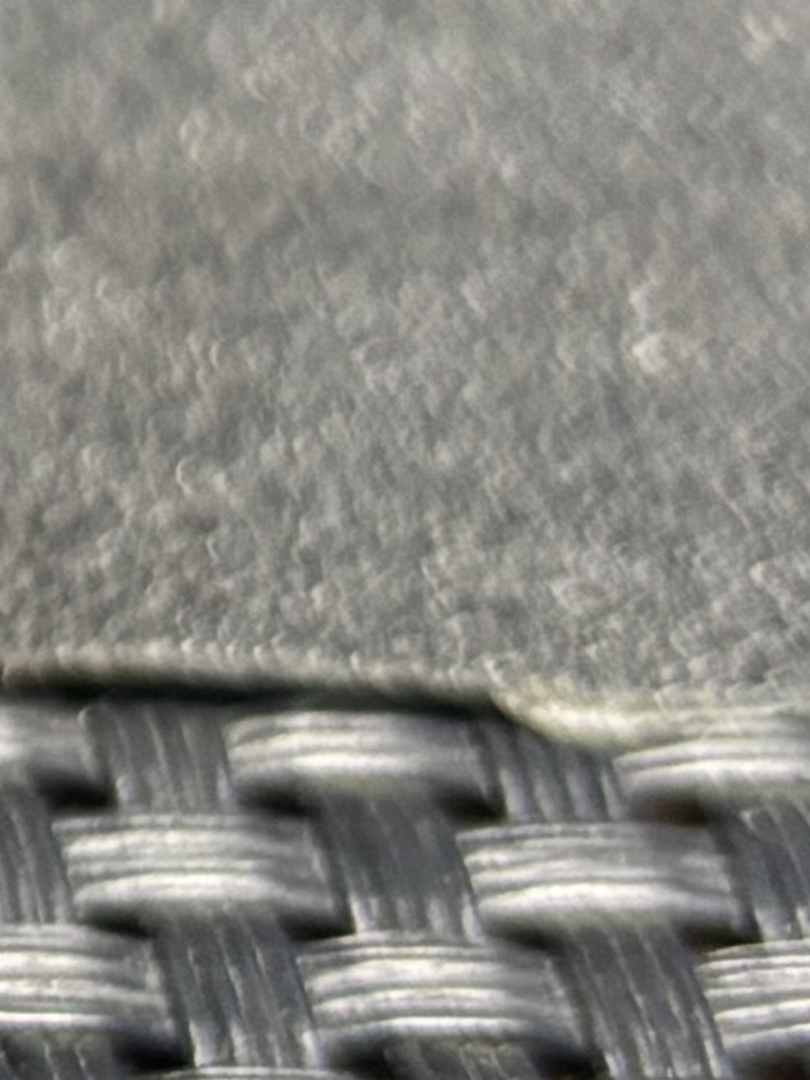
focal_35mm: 163
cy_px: -278
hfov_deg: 8.3
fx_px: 5086
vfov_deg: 11.8
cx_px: -1156
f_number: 1.6
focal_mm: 5.96
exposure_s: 1/50
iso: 160
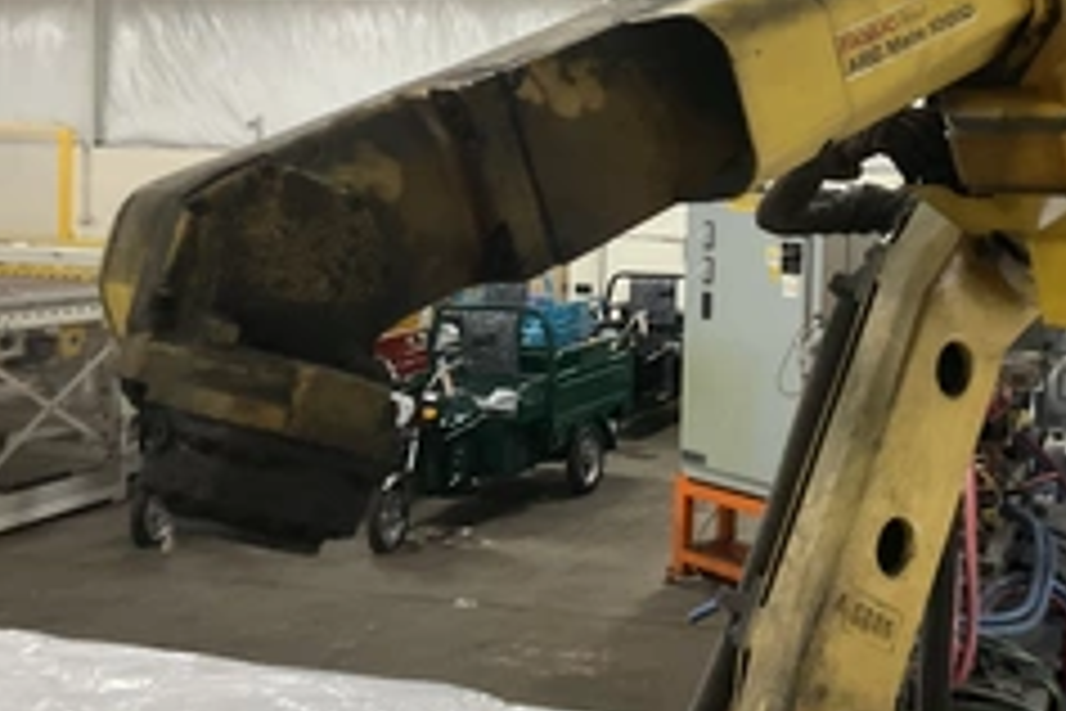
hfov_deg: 38.4
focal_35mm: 51
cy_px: 238
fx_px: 1510
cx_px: 715
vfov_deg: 26.3
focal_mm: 3
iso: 200
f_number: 1.8
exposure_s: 1/60
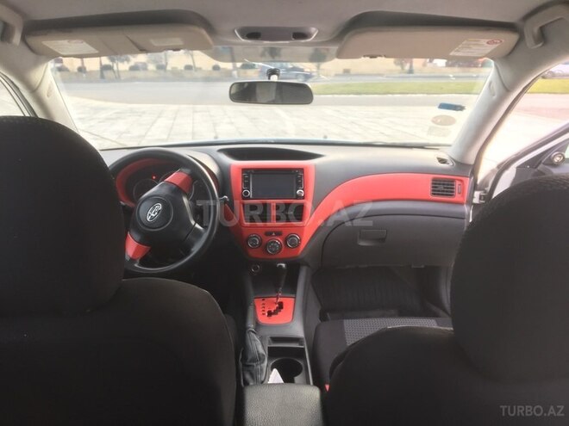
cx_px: 284
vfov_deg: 48.2
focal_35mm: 29
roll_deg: -0.4
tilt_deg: -18.9
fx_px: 477
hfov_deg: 61.7
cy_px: 213
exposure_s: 1/50
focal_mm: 4.15
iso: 25
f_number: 2.2
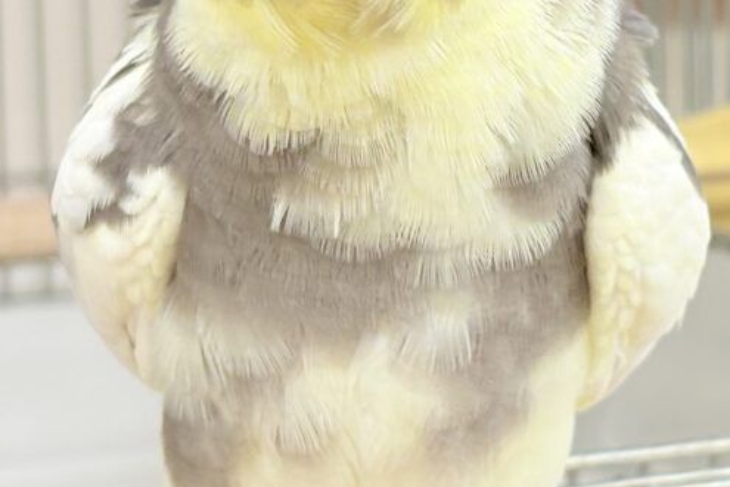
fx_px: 2656
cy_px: 50
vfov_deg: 10.4
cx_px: 637
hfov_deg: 15.5
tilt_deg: -4.5
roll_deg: +1.5
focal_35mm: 131
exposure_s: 1/50
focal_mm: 5.96
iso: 80
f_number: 1.6
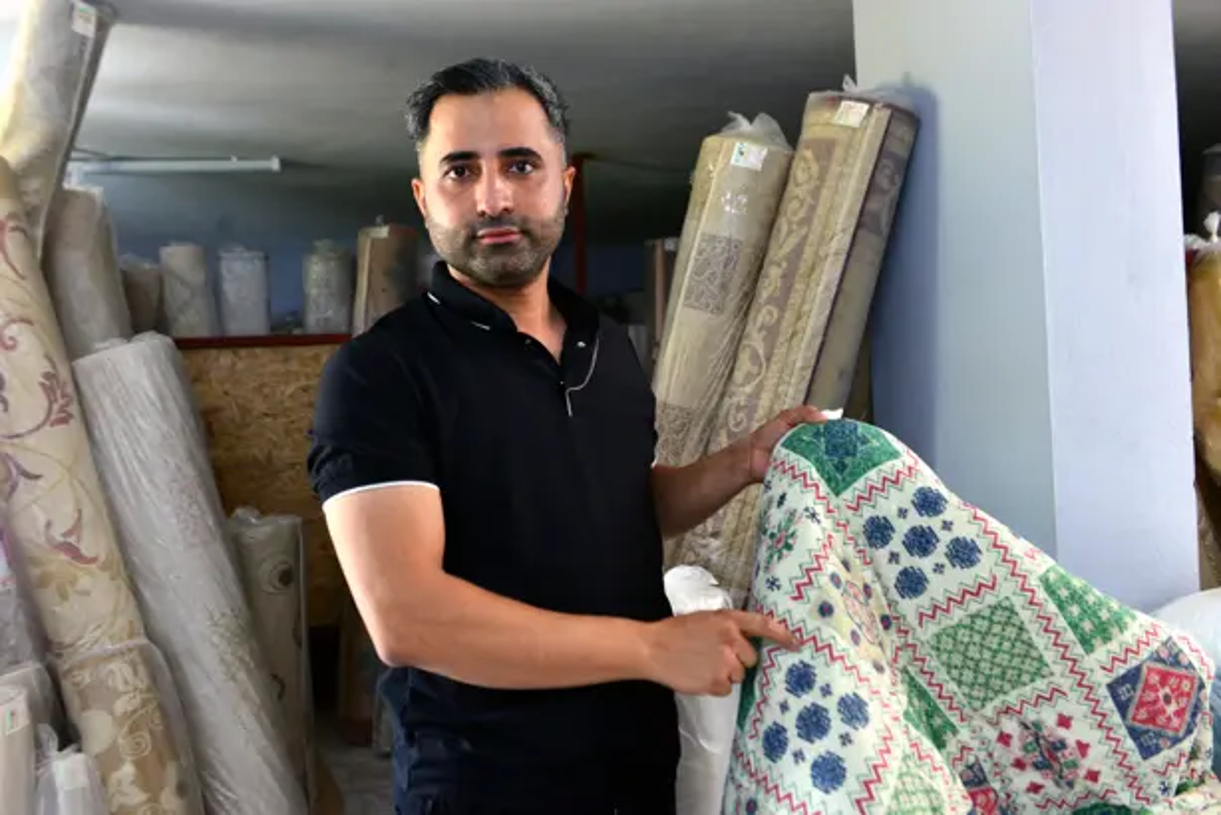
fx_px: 1086
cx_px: 610
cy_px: 408
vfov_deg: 41.2
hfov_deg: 58.7
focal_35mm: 32
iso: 1000
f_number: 4.5
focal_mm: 32
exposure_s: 1/100
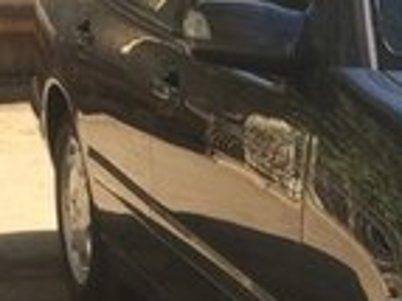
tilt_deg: -19.3
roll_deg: -1.9
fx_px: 1555
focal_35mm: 134
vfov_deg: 10.8
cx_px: 602
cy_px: 401
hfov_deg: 13.8
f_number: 2.2
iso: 32
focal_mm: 4.15
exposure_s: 1/562
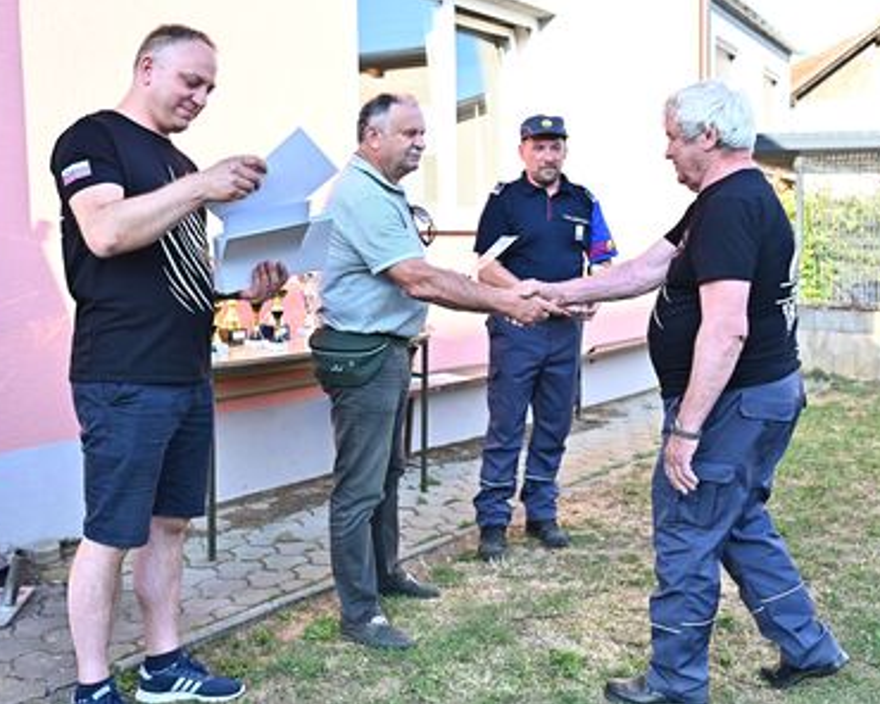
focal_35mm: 40
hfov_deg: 45.7
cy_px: 350
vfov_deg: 37.3
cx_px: 497
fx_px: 1042
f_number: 4
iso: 1600
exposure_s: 1/2500
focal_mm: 35
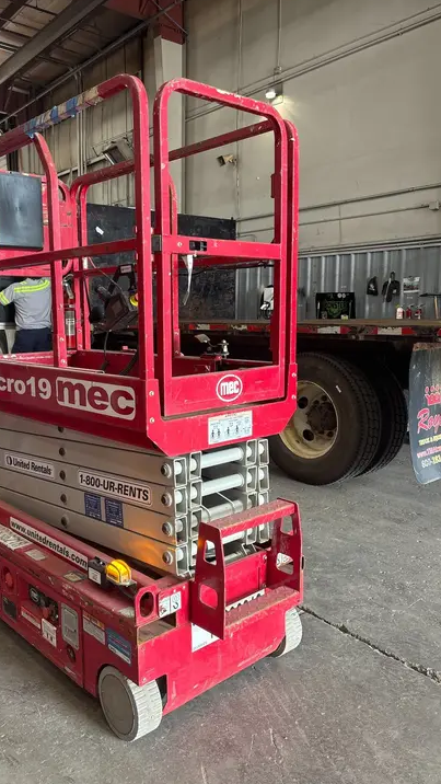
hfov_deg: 39.7
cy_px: 385
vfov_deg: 66.1
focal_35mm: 29
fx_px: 603
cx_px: 149
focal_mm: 5.96
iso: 125
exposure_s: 1/60
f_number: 1.6
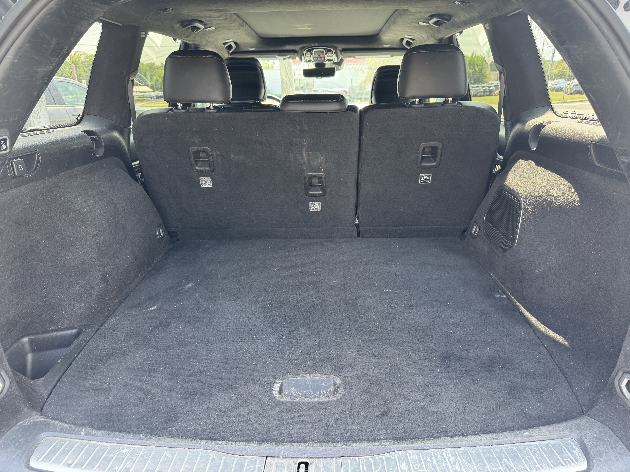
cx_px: 315
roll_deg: -0.5
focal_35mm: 24
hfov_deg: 71.6
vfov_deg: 56.8
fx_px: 437
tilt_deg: -21.1
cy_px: 236
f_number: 1.78
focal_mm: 6.76
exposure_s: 1/121
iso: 125
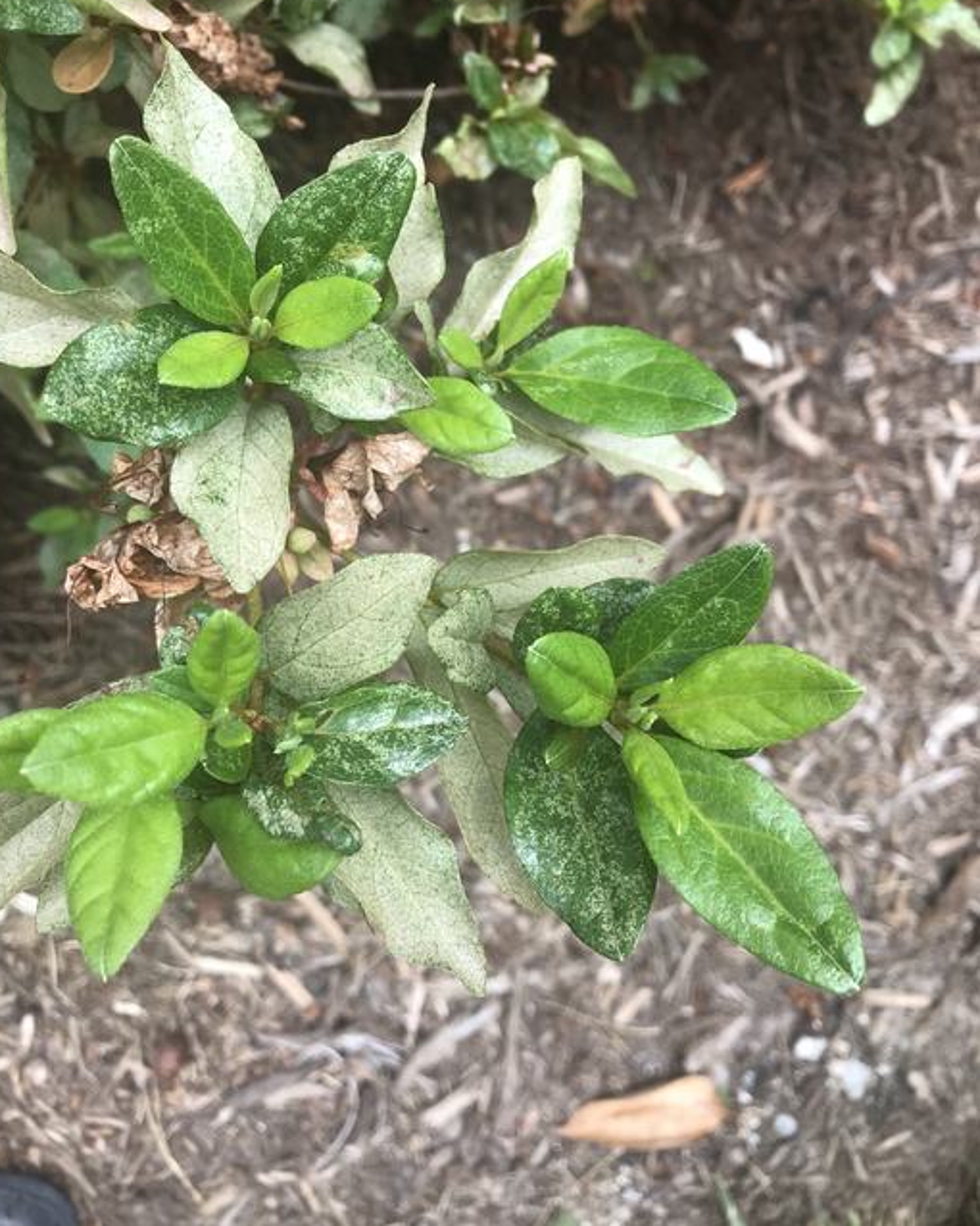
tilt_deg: -77.5
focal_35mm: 30
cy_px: 582
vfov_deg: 58.8
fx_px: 1088
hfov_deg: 48.5
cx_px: 481
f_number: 1.8
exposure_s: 1/181
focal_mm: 3.99
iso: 20
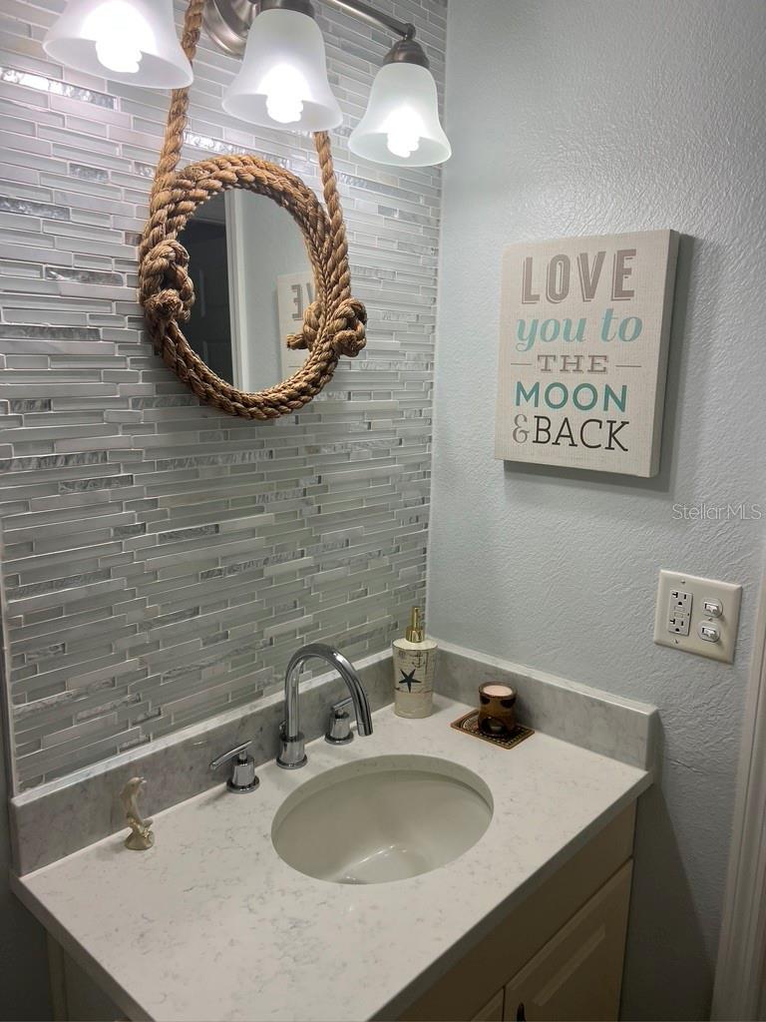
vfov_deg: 67.3
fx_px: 767
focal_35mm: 26
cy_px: 511
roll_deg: -1.6
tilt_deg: -11.8
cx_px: 383
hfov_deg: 53.1
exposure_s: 1/171
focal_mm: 5.7
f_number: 1.5
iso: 50
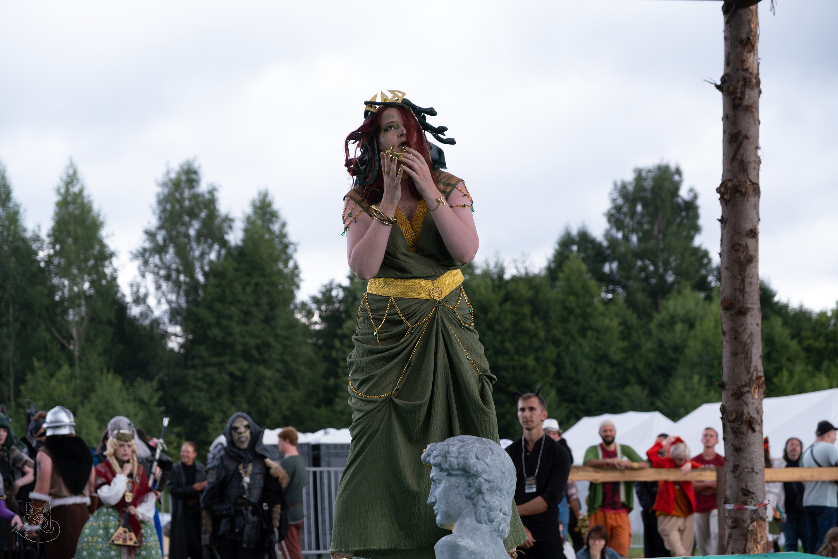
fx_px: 1932
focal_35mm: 83
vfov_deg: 16.5
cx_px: 419
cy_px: 280
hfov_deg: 24.5
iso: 800
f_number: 3.6
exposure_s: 1/1000
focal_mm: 55
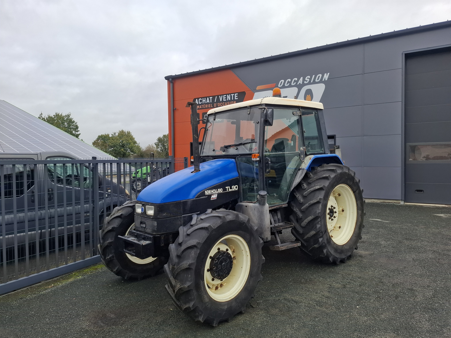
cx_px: 226
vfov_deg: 58.9
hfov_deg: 73.9
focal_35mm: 23
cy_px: 169
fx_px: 300
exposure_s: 1/929
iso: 50
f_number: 1.8
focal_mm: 5.54
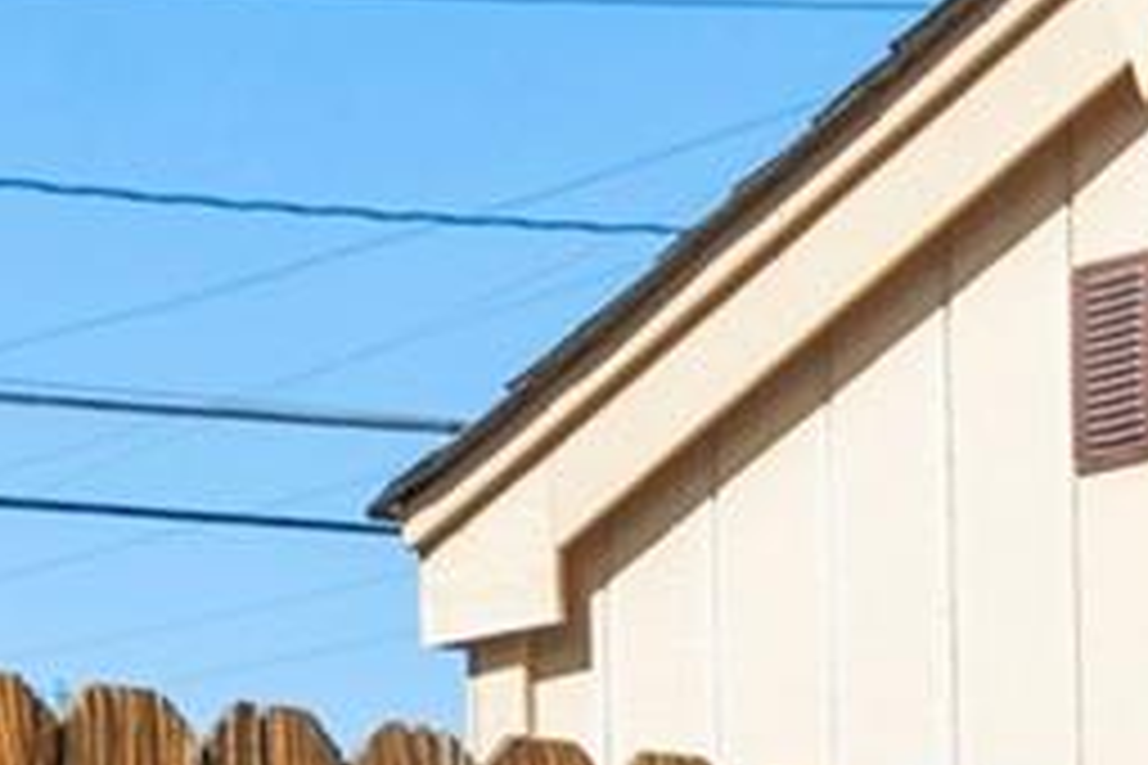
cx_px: 2075
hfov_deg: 8.7
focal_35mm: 226
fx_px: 7206
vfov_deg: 5.9
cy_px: 1692
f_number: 9
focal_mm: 24
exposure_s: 1/500
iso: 400
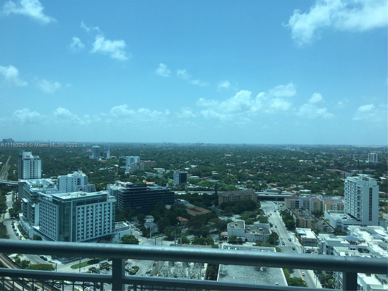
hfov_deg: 61.7
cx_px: 194
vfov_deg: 48.2
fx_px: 325
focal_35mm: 29
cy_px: 146
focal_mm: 4.15
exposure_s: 1/1083
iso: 25
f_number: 2.2
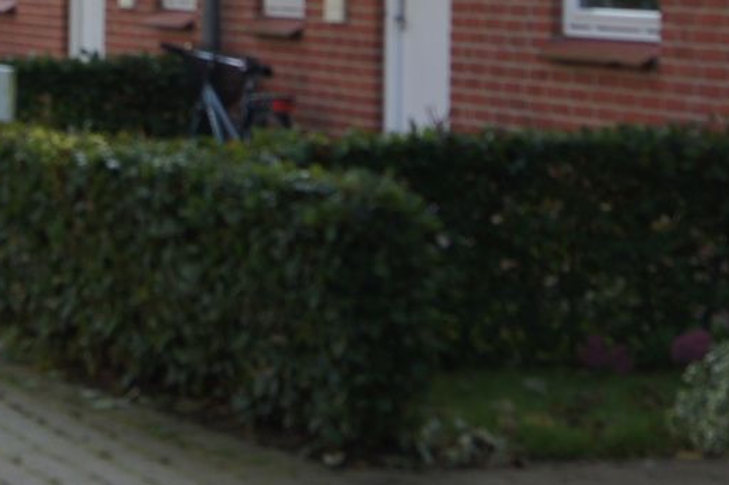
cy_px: -254
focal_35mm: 167
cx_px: 25
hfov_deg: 12.2
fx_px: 3379
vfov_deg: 8.0
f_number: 5.6
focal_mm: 30
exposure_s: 1/80
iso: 100
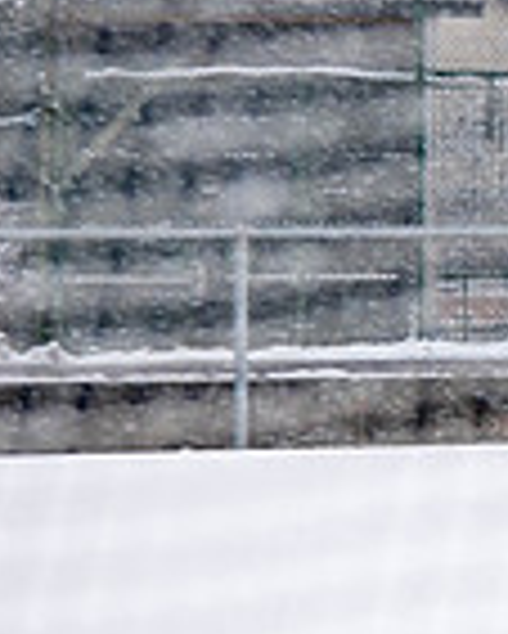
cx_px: 1171
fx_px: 11808
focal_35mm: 629
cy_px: 246
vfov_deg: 3.1
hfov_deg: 2.4
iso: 160
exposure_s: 1/500
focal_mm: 150
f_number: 4
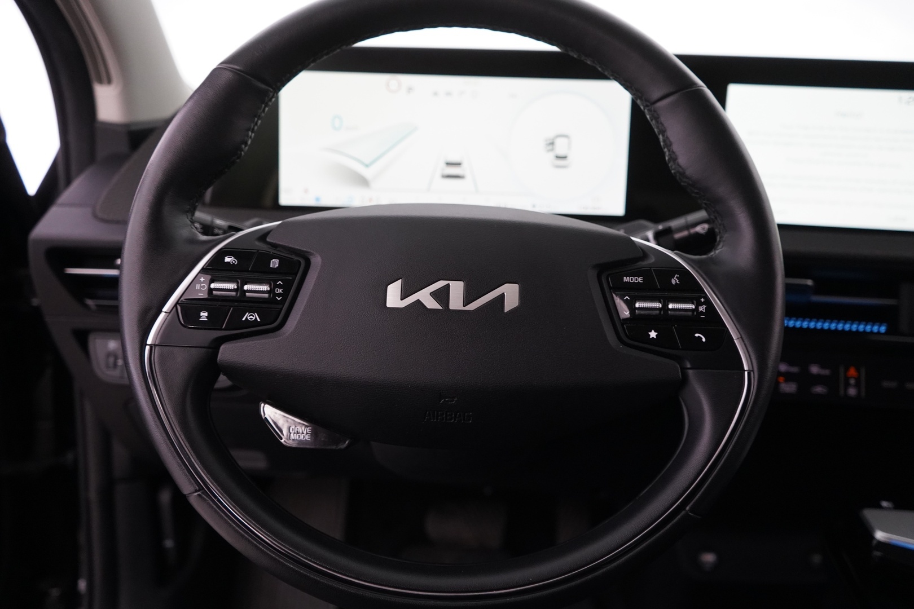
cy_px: 304
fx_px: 711
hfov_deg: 65.5
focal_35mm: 28
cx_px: 457
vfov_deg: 46.4
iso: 5000
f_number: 4
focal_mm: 28
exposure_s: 1/50
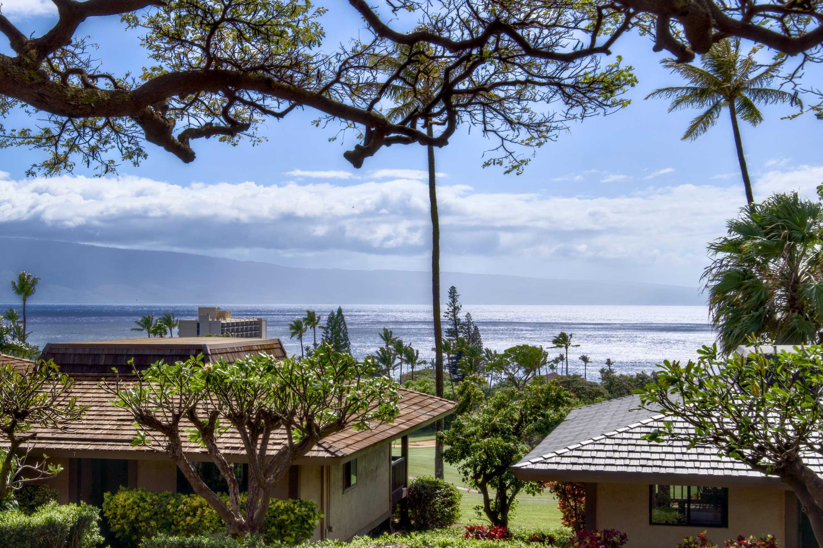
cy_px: 302
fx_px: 1440
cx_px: 344
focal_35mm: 63
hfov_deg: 31.8
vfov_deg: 21.6
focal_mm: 35
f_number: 8
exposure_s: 1/500
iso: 100
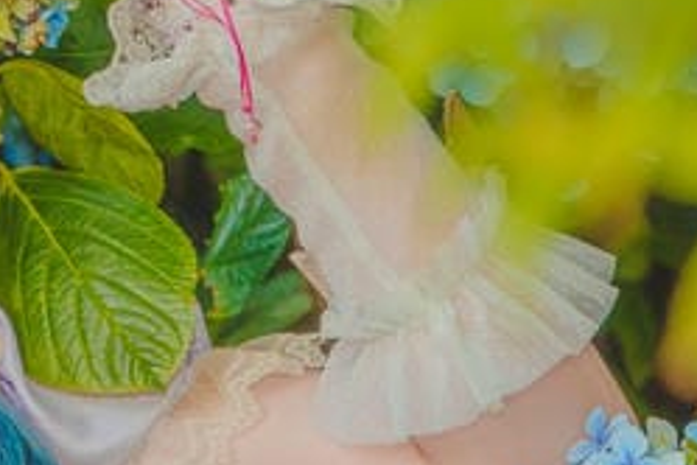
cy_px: 224
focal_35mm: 241
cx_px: -342
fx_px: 4666
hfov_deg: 8.4
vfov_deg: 5.7
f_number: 5.6
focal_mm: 50
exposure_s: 1/200
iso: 250
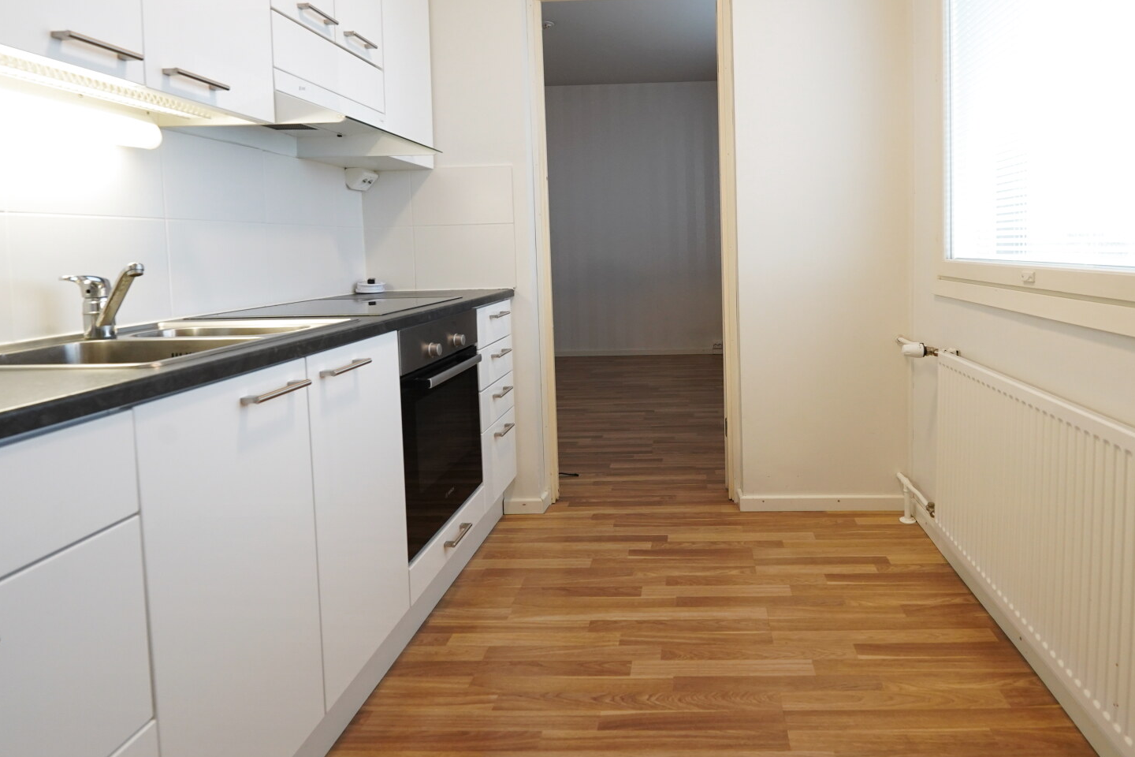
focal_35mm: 21
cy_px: 289
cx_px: 671
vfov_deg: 58.8
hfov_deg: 80.4
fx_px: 662
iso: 1250
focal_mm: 14
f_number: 7.1
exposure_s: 1/30
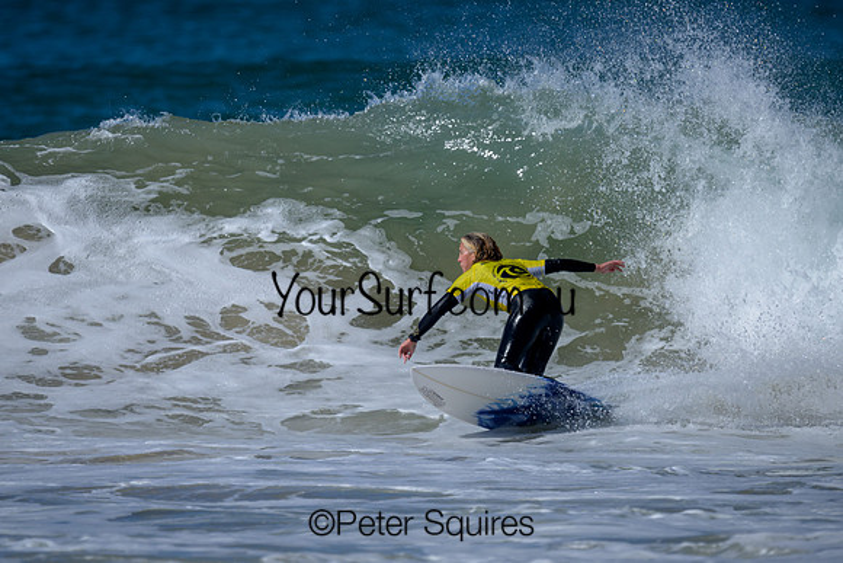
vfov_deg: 1.5
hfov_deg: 2.2
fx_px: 21987
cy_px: 282
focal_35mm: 939
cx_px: 393
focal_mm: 800
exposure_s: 1/2000
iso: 180
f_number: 6.3
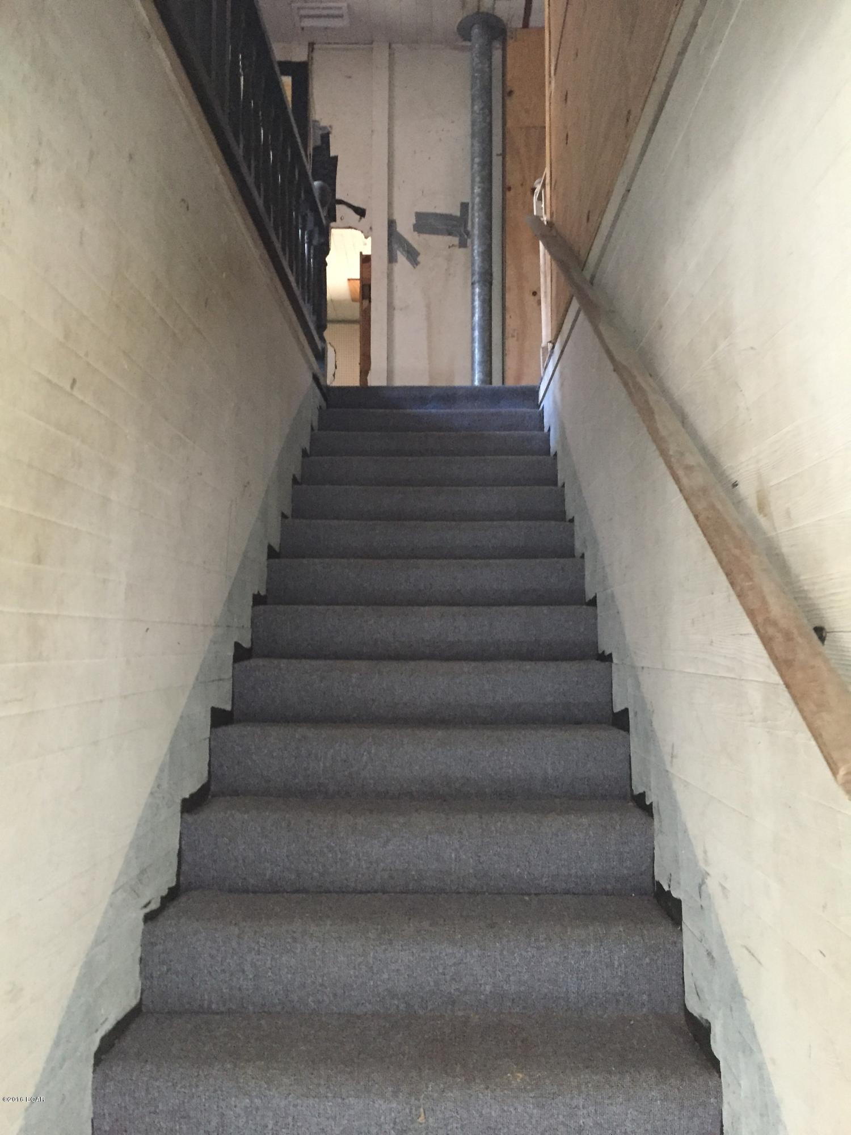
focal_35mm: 29
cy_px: 568
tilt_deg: +5.3
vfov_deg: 61.7
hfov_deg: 48.2
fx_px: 951
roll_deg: +0.6
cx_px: 426
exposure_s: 1/15
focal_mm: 4.15
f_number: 2.2
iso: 320
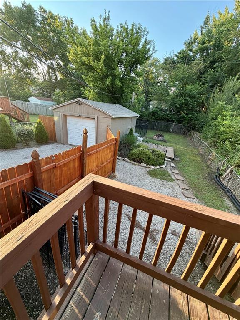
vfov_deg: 102.1
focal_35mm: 14
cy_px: 160
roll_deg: -5.5
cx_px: 120
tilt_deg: -24.1
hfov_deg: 85.7
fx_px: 129
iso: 64
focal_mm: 2.22
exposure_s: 1/121
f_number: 2.2
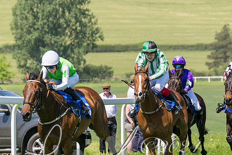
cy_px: 101
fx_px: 2429
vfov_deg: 3.6
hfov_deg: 5.5
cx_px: 159
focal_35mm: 377
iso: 400
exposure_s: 1/3200
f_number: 5
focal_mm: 140
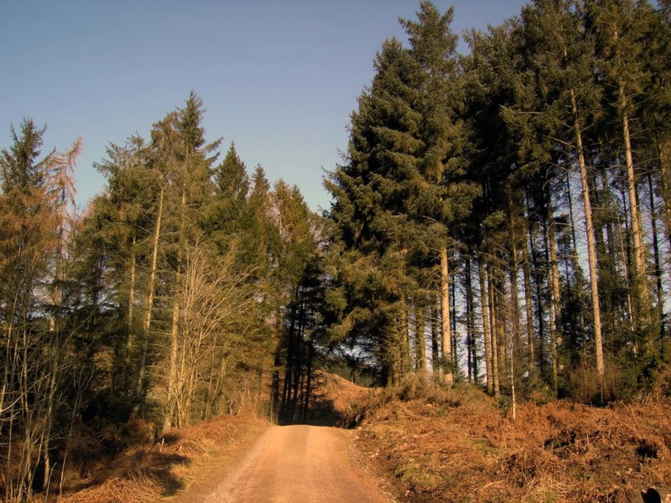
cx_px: 336
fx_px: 678
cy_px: 252
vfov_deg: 40.7
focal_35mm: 35
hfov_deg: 52.6
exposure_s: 1/175
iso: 50
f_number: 5.6
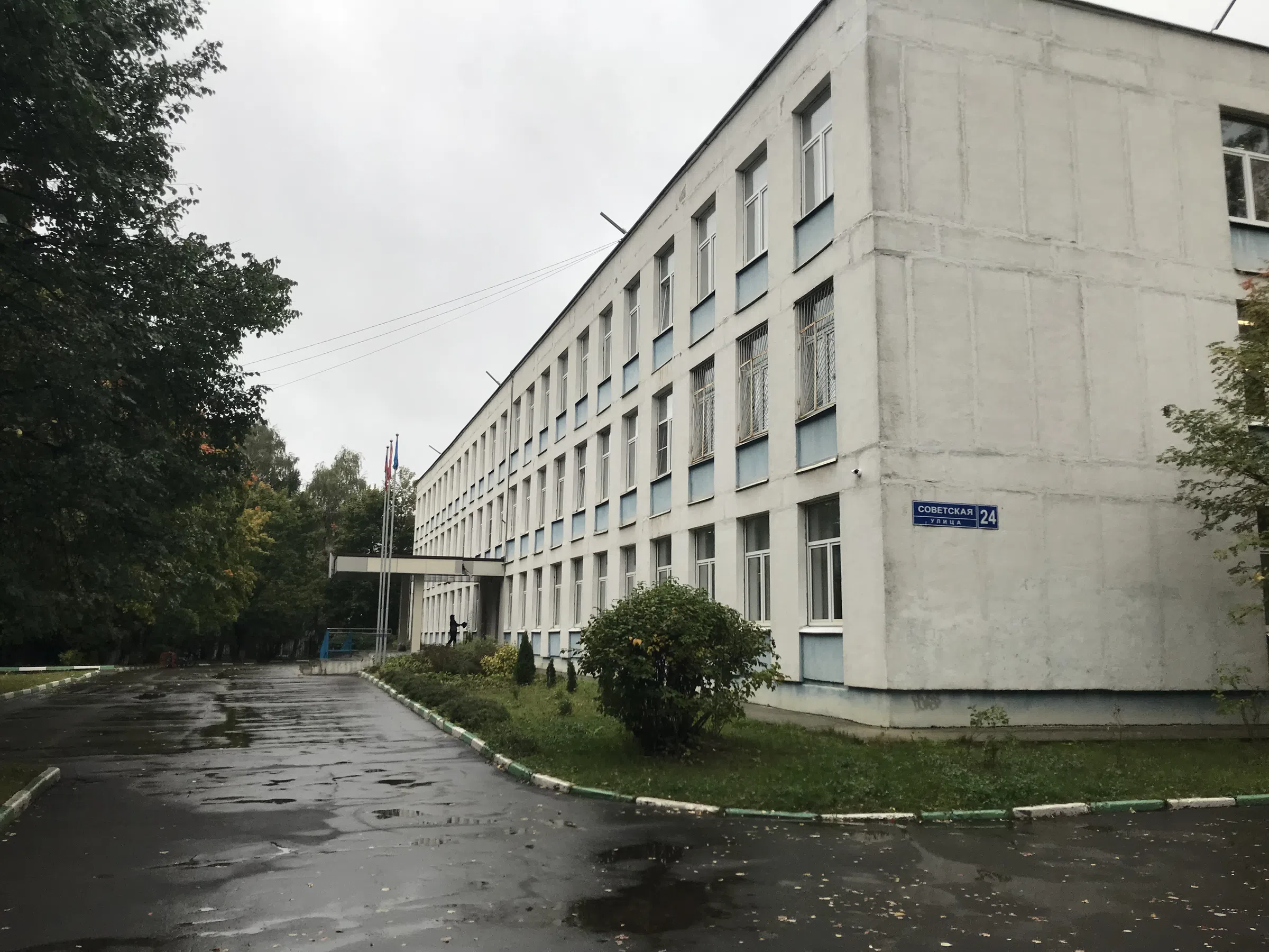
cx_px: 634
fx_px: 1026
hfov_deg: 63.4
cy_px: 476
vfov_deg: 49.7
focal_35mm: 28
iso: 20
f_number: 1.8
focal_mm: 3.99
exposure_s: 1/396
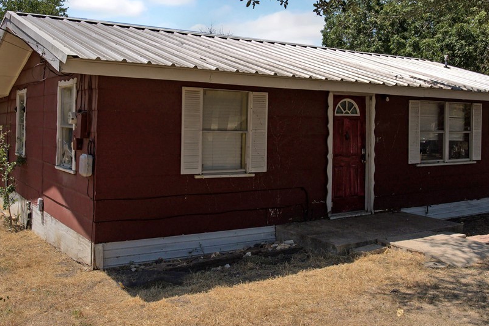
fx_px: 516
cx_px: 252
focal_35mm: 38
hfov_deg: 50.7
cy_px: 121
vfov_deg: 34.8
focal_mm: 28
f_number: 16
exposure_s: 1/1600
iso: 640
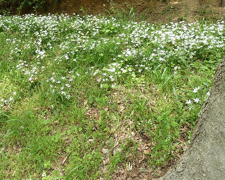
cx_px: 88
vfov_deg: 38.2
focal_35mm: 39
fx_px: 260
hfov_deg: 46.5
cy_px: 78
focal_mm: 4.1
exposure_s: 1/100
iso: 80
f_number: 3.5
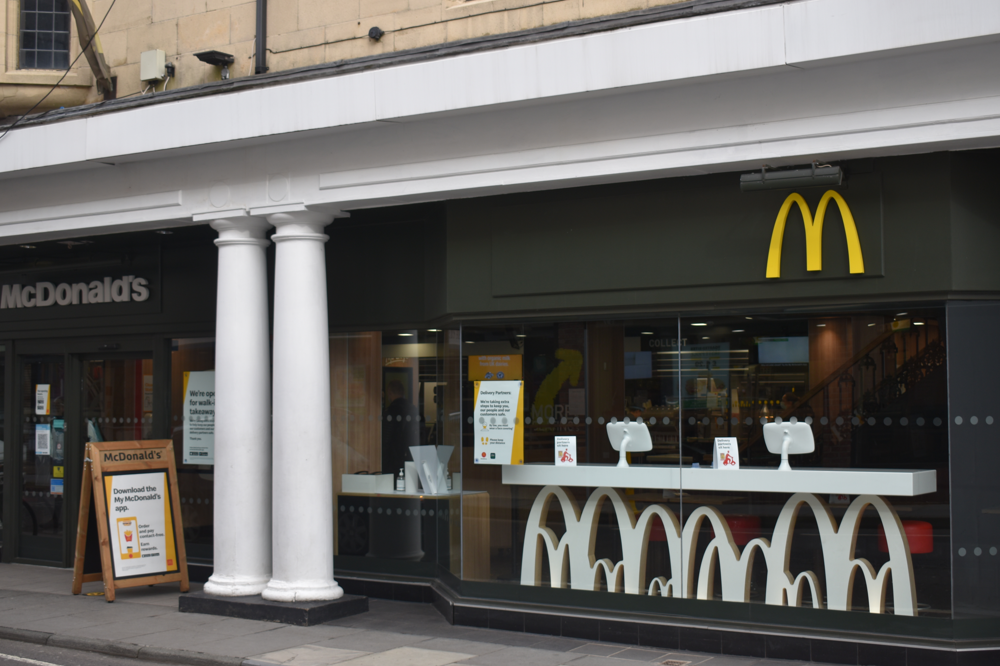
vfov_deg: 27.2
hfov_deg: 39.9
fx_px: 1376
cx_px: 507
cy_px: 331
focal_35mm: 50
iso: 140
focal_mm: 31
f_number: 5
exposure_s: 1/200
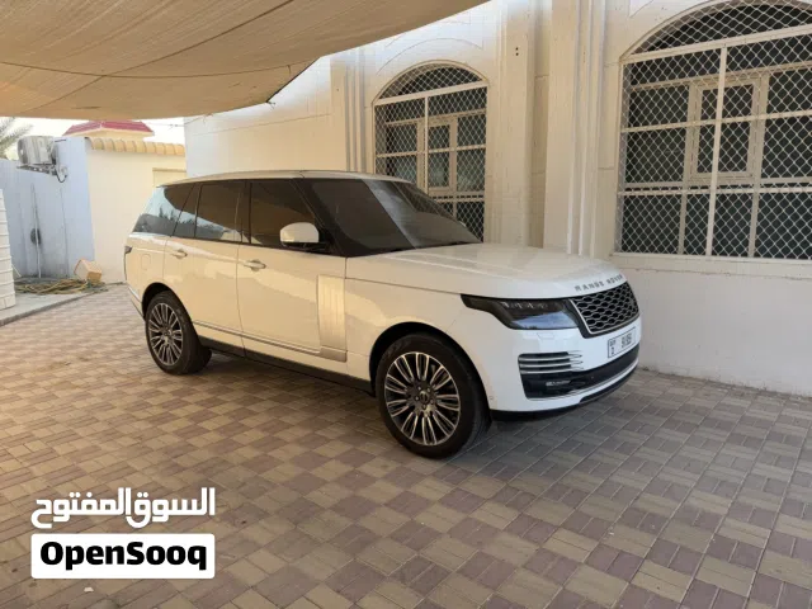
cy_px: 304
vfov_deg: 56.8
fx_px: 563
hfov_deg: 71.6
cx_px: 406
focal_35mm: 24
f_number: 1.78
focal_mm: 6.76
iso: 80
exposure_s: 1/643
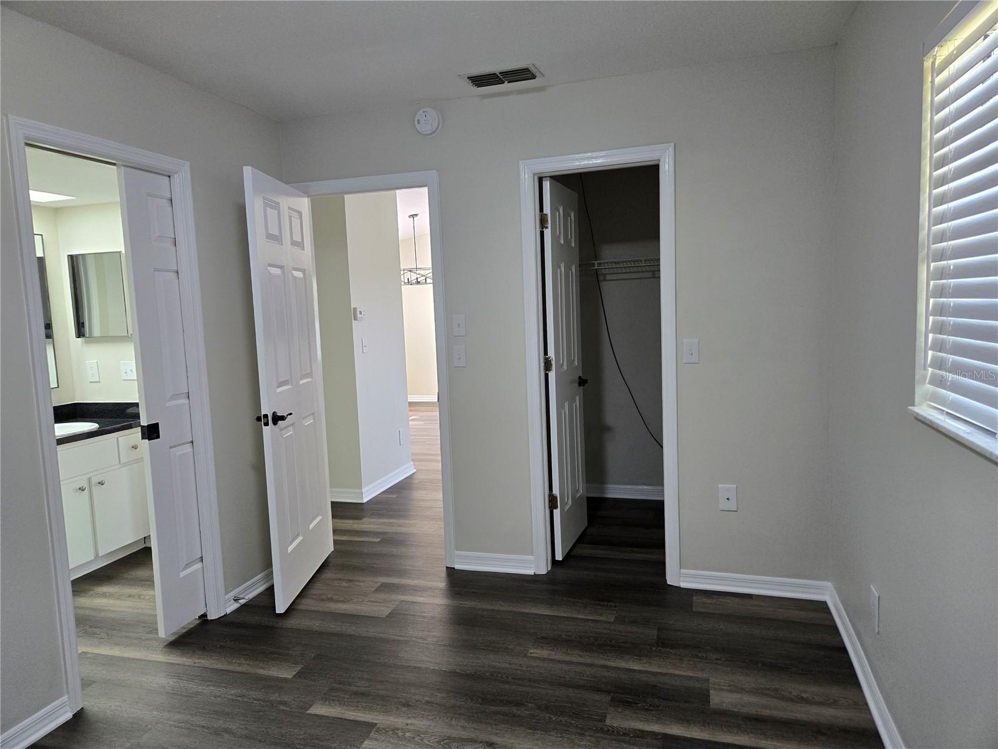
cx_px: 499
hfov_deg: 73.9
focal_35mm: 23
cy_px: 374
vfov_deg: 58.9
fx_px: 663
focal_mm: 5.4
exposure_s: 1/120
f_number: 1.8
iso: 200
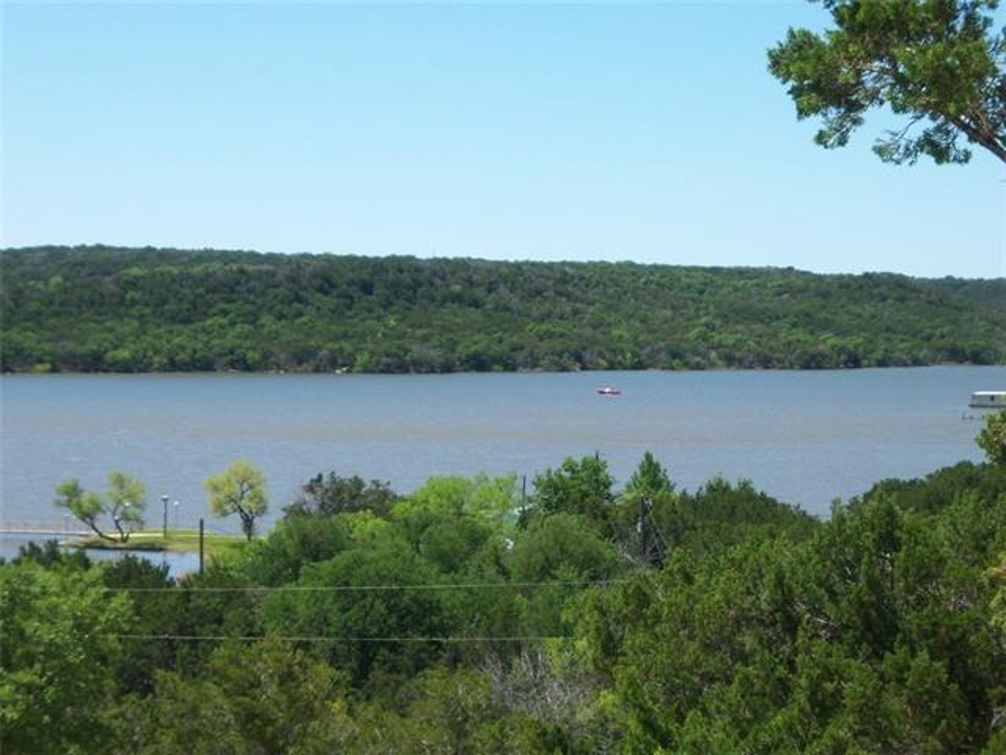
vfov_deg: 13.7
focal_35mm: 108
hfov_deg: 18.2
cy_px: 378
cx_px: 503
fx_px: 3139
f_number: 4.9
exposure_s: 1/400
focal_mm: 22.5
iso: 80
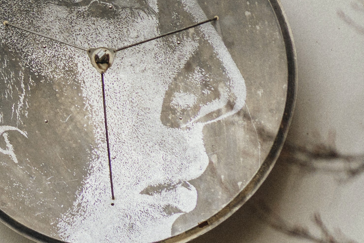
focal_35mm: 353
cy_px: -65
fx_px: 3569
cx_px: -656
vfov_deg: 3.9
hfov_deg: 5.5
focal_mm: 55
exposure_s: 1/640
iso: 100
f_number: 2.8
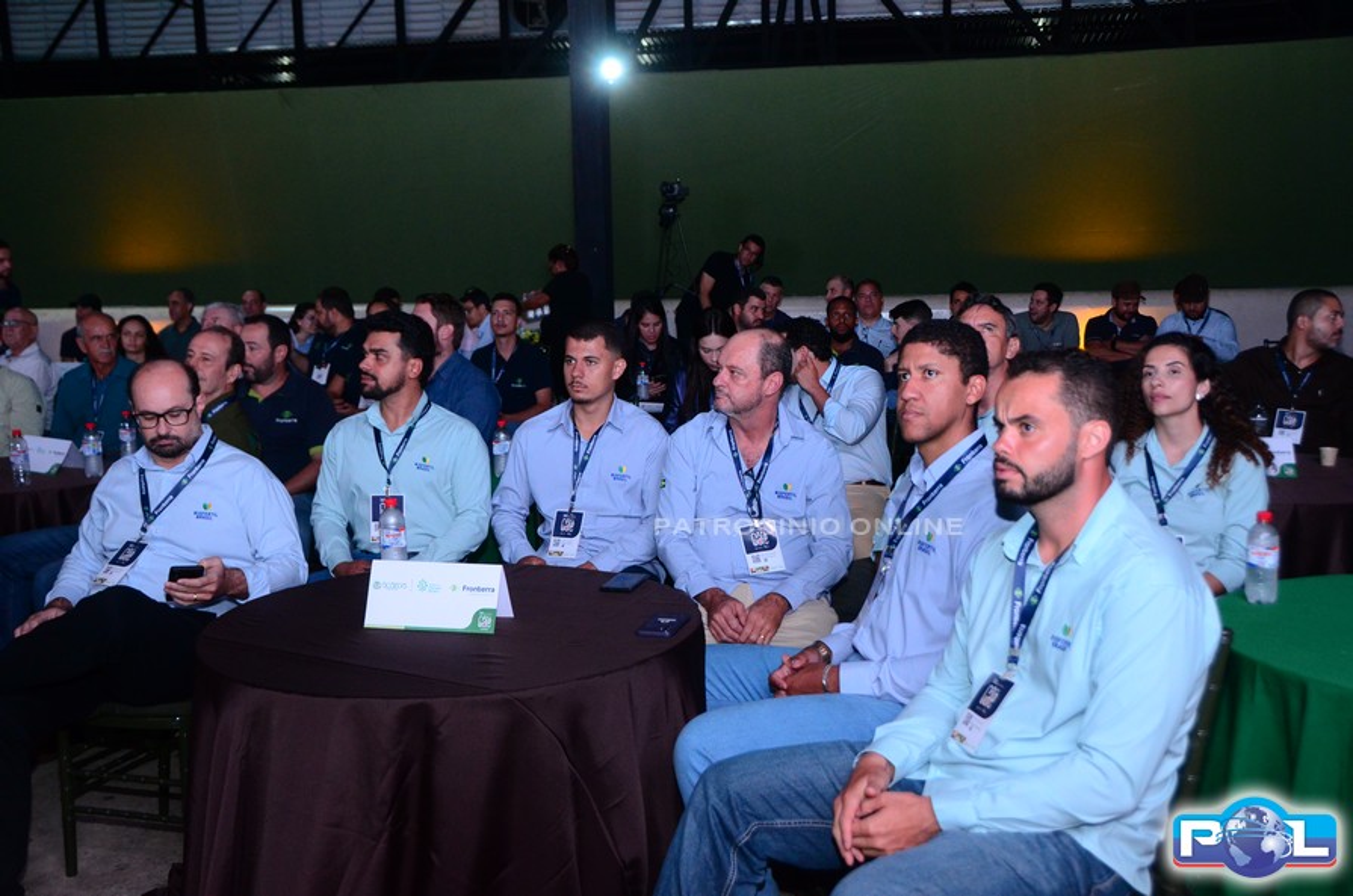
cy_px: 448
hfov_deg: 53.2
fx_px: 1350
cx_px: 676
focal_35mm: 36
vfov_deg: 36.7
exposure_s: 1/160
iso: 2000
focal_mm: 24
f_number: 5
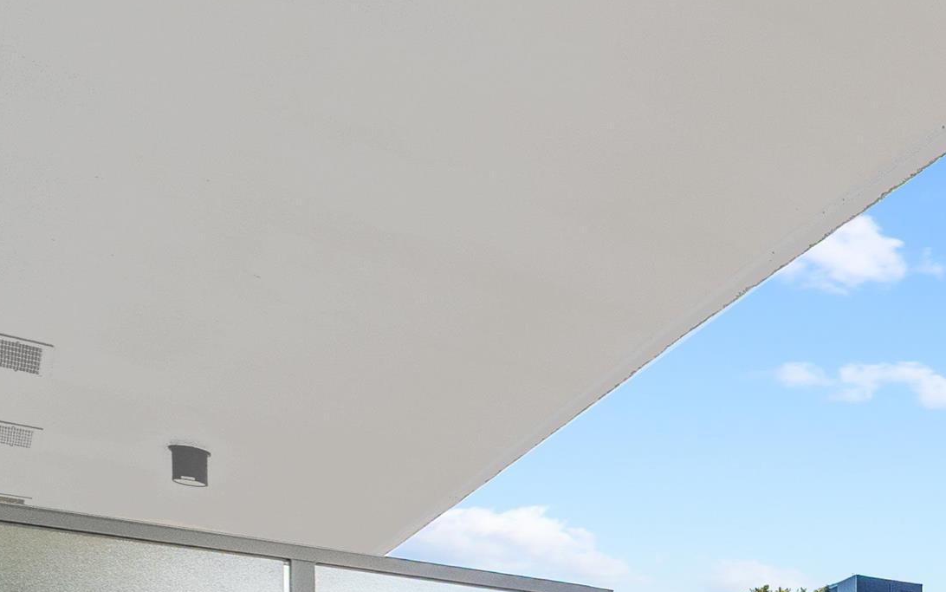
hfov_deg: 32.3
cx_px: 1280
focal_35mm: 43
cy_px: 823
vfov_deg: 24.8
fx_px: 1109
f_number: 8
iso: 250
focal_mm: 10
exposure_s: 1/400
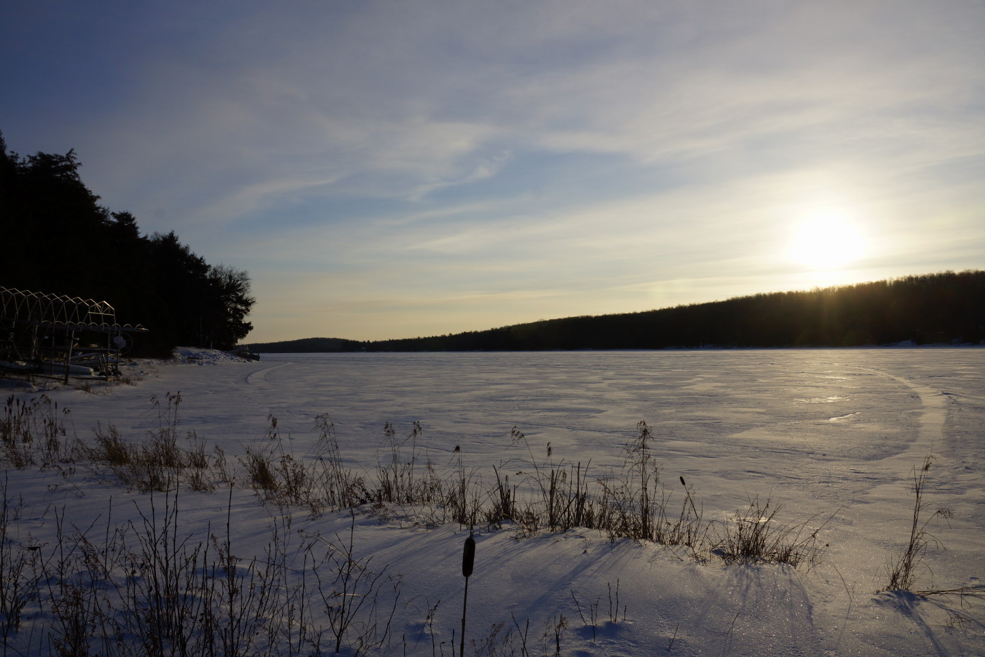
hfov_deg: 61.9
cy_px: 328
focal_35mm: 30
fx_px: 821
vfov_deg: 43.6
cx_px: 492
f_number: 13
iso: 100
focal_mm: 20
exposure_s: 1/250
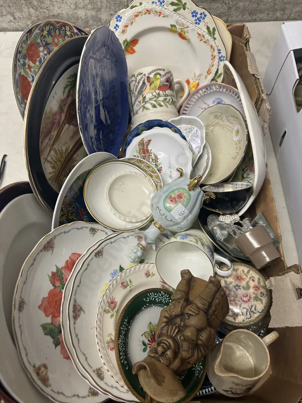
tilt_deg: -63.3
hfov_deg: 56.8
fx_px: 279
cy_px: 202
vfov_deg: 71.6
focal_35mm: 24
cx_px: 151
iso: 125
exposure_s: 1/100
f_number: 1.78
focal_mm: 6.86
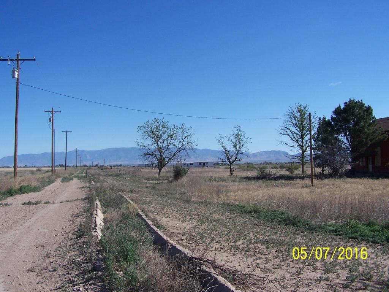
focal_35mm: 38
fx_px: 427
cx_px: 194
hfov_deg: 49.0
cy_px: 146
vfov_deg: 37.7
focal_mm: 6.3
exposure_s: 1/1000
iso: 80
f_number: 4
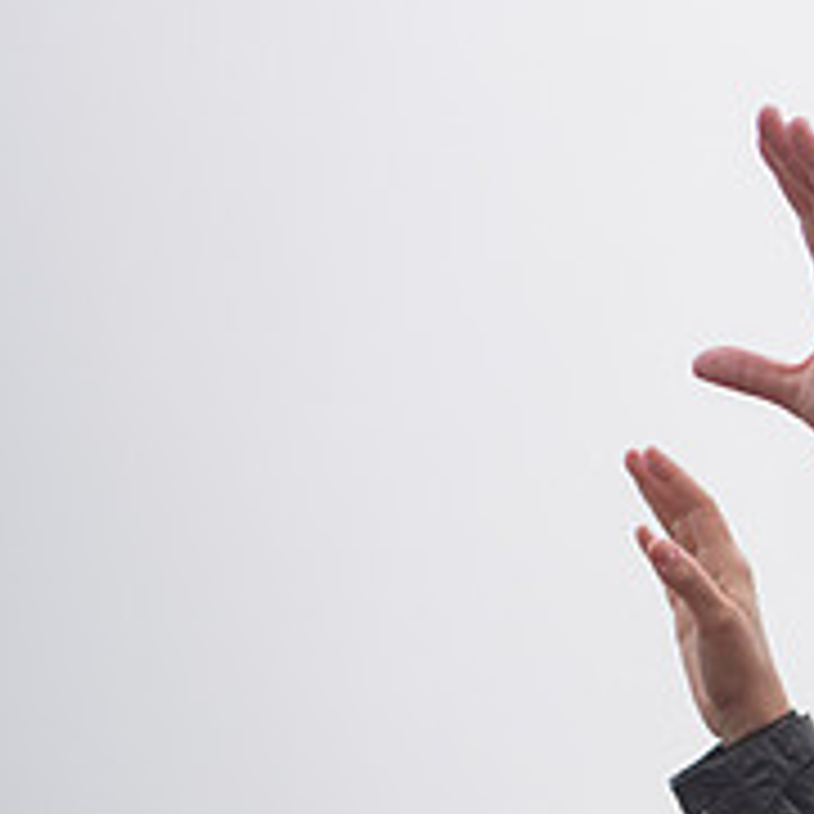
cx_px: 1241
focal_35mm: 191
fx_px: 5081
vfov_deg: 9.1
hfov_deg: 8.9
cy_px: 663
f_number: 4
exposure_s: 1/1600
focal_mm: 70
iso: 400
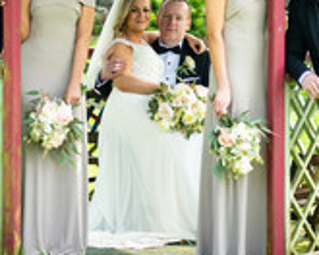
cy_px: 11
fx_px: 2445
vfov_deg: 6.0
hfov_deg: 7.5
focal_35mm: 259
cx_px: 73
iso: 250
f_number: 2.8
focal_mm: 70
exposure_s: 1/1000
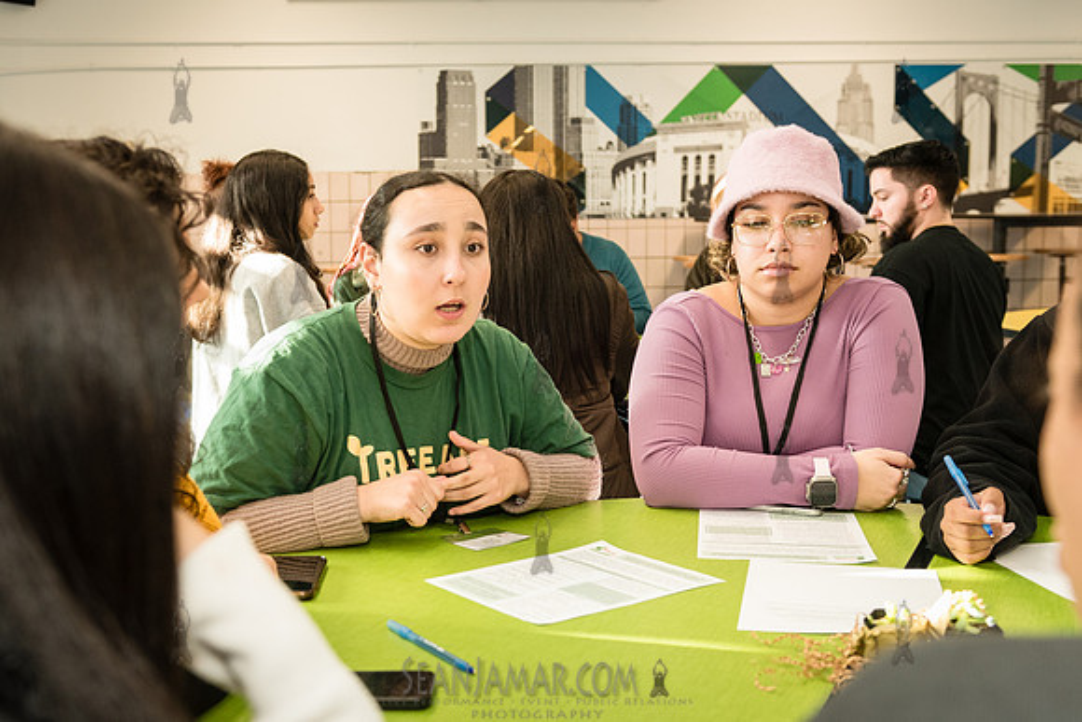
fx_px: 1281
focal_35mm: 43
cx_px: 462
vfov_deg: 31.5
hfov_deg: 45.7
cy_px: 376
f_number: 3.5
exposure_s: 1/125
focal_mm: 34
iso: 1600
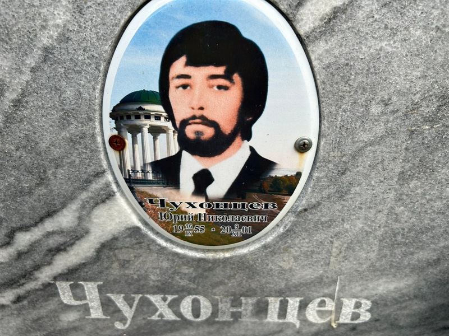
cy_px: 168
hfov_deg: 67.3
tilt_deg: -31.4
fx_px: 337
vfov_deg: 53.1
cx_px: 224
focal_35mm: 26
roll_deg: +3.1
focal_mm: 5.7
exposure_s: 1/391
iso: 50
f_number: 1.5
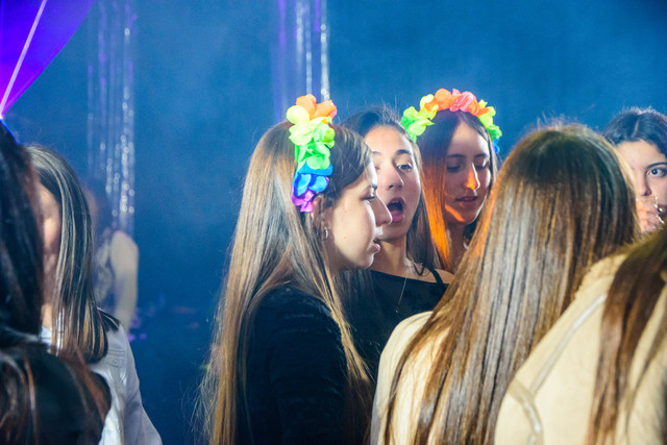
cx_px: 334
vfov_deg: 18.2
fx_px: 1390
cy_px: 222
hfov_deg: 27.0
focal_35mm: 75
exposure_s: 1/160
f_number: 3.8
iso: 2500
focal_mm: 50
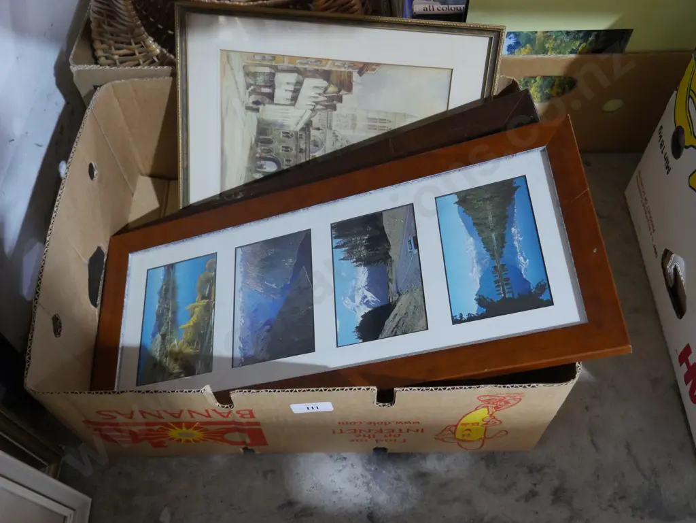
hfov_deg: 53.9
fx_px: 684
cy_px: 262
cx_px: 348
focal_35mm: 34
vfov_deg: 41.8
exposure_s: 1/60
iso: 3200
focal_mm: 17
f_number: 4
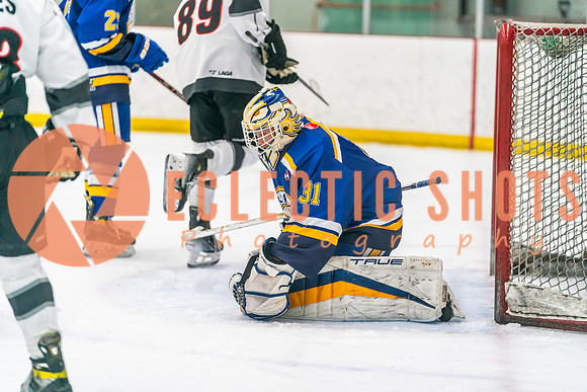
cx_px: 294
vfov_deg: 8.9
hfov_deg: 13.3
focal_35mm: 154
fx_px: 2512
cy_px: 196
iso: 3200
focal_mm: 154
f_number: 2.8
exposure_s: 1/1250
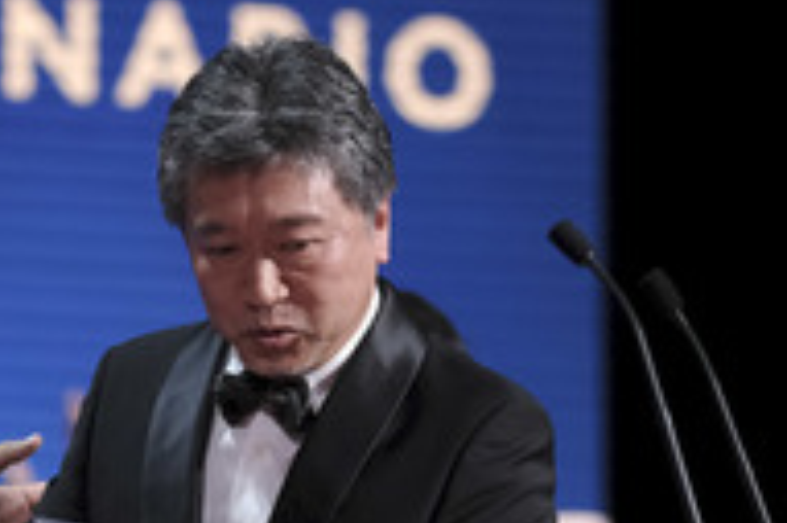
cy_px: 453
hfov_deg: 6.5
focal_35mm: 318
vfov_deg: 4.3
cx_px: 52
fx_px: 6946
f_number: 2
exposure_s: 1/400
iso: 1600
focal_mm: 90
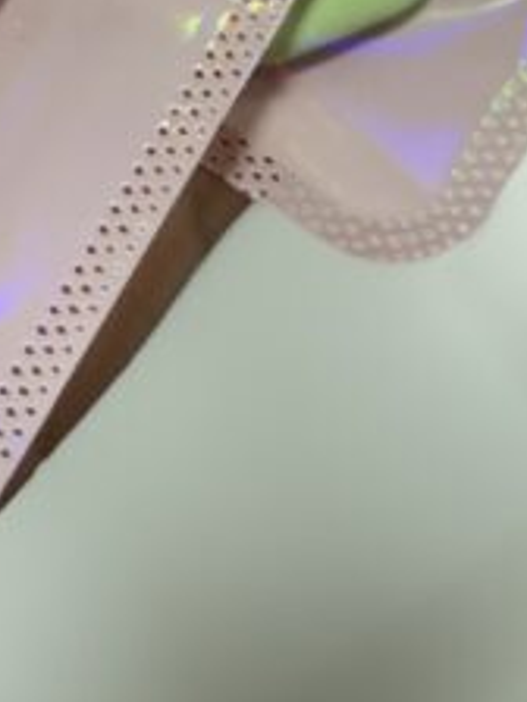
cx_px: -63
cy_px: -470
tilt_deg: -55.7
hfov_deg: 15.4
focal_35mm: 93
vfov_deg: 17.9
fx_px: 1888
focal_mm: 4.2
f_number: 1.6
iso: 100
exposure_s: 1/50
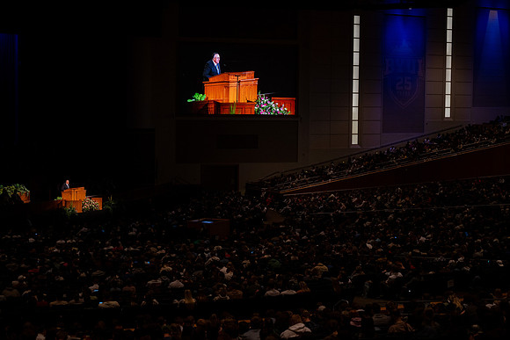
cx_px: 255
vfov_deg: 19.5
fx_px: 992
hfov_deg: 28.8
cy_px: 170
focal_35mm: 70
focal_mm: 70
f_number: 2.8
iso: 1250
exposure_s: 1/200
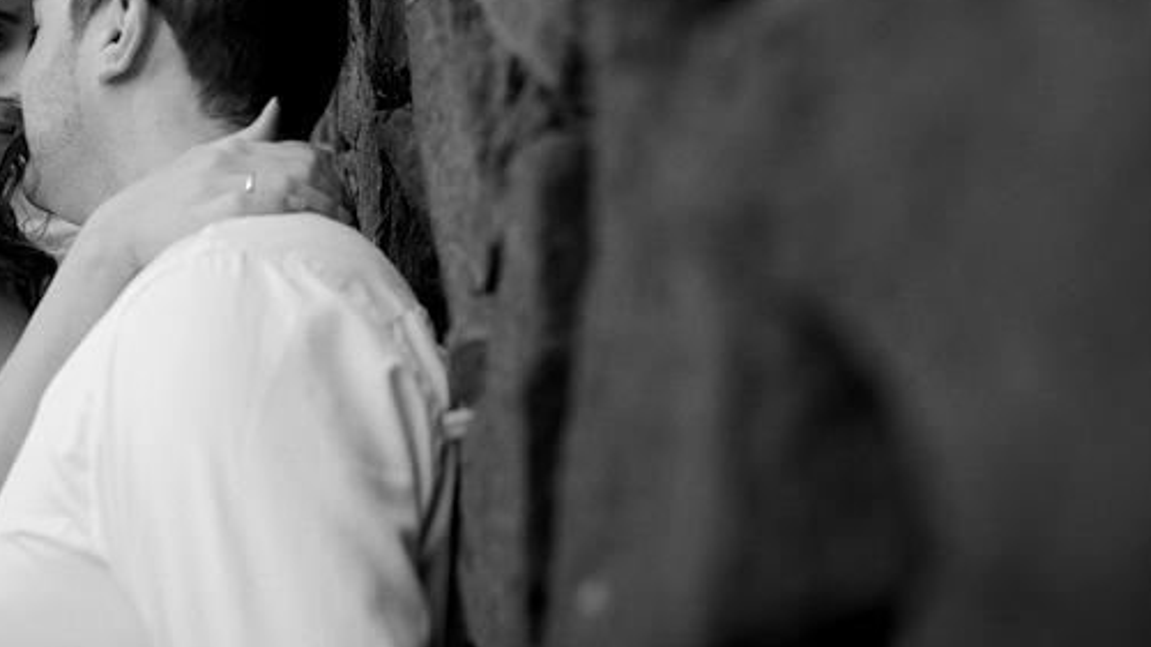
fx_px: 2014
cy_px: 84
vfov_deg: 18.0
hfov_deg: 31.9
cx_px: 527
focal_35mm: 66
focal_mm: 35
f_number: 2.5
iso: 640
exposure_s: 1/250
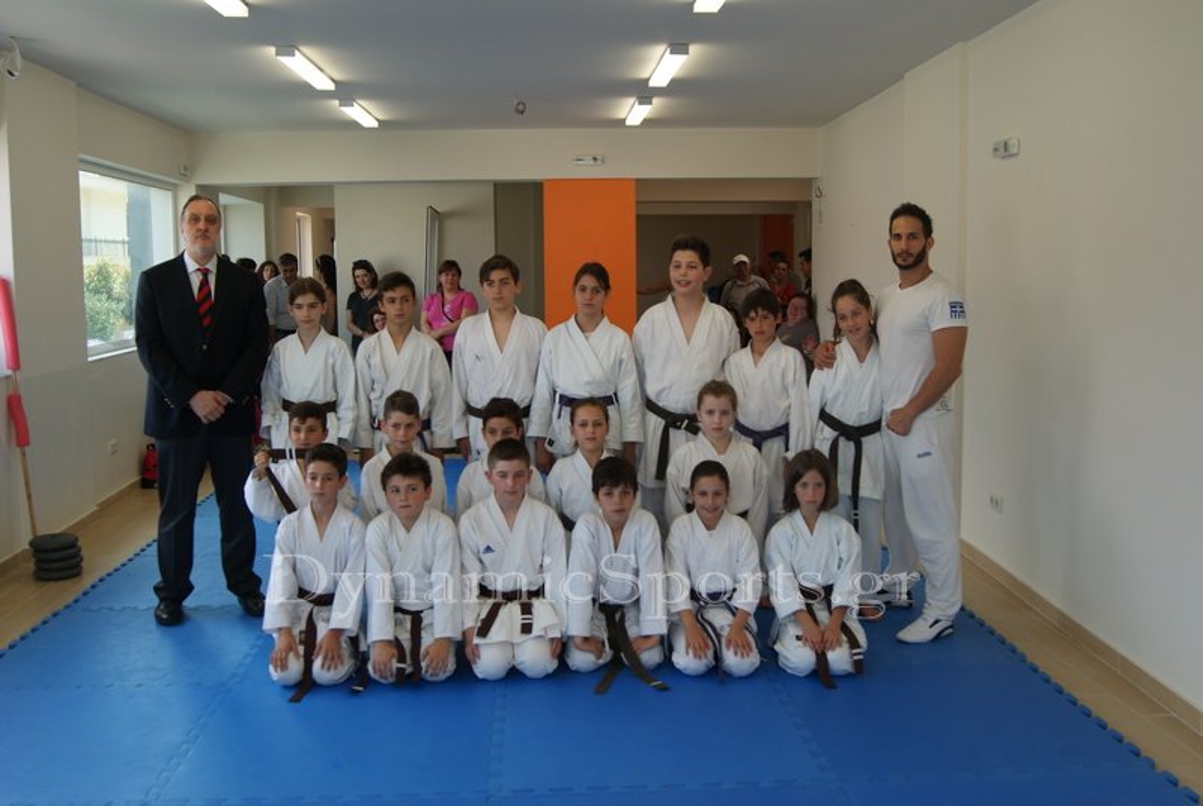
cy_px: 403
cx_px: 602
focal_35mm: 33
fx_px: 1104
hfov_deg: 57.2
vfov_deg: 40.1
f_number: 5
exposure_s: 1/50
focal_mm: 22
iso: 100
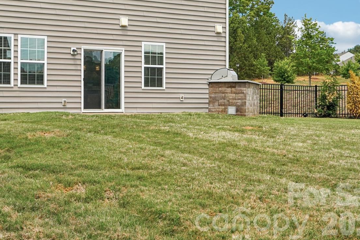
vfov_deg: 23.5
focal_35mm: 56
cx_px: 56
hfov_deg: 34.2
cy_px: 23
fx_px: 560
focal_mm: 20
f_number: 8
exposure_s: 1/125
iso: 100
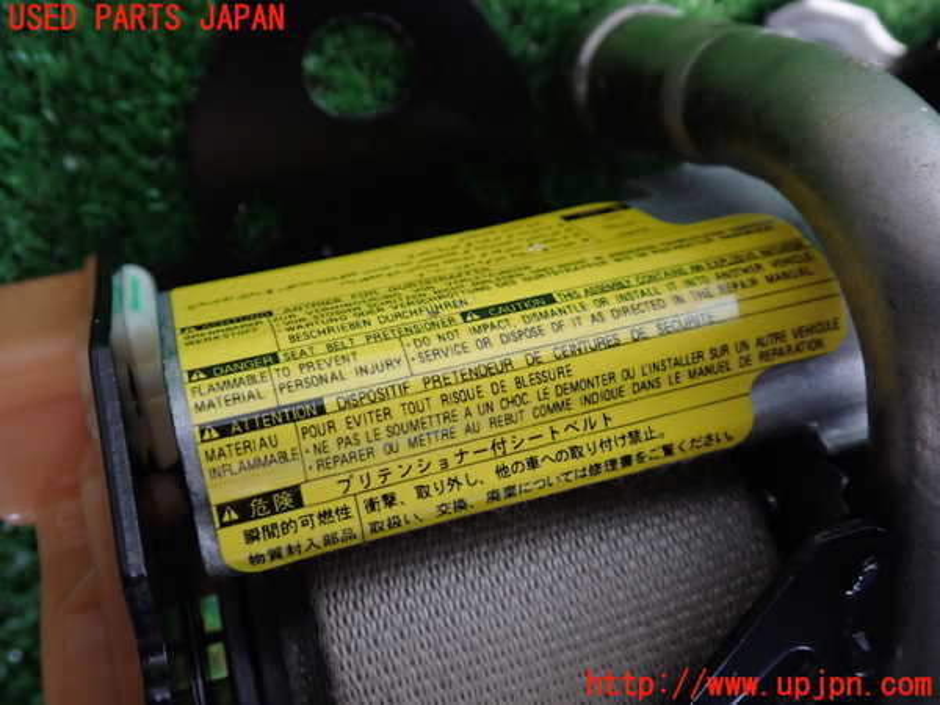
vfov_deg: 39.7
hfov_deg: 51.4
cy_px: 352
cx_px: 470
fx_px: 978
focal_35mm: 36
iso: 800
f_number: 2.5
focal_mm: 6.37
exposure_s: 1/25
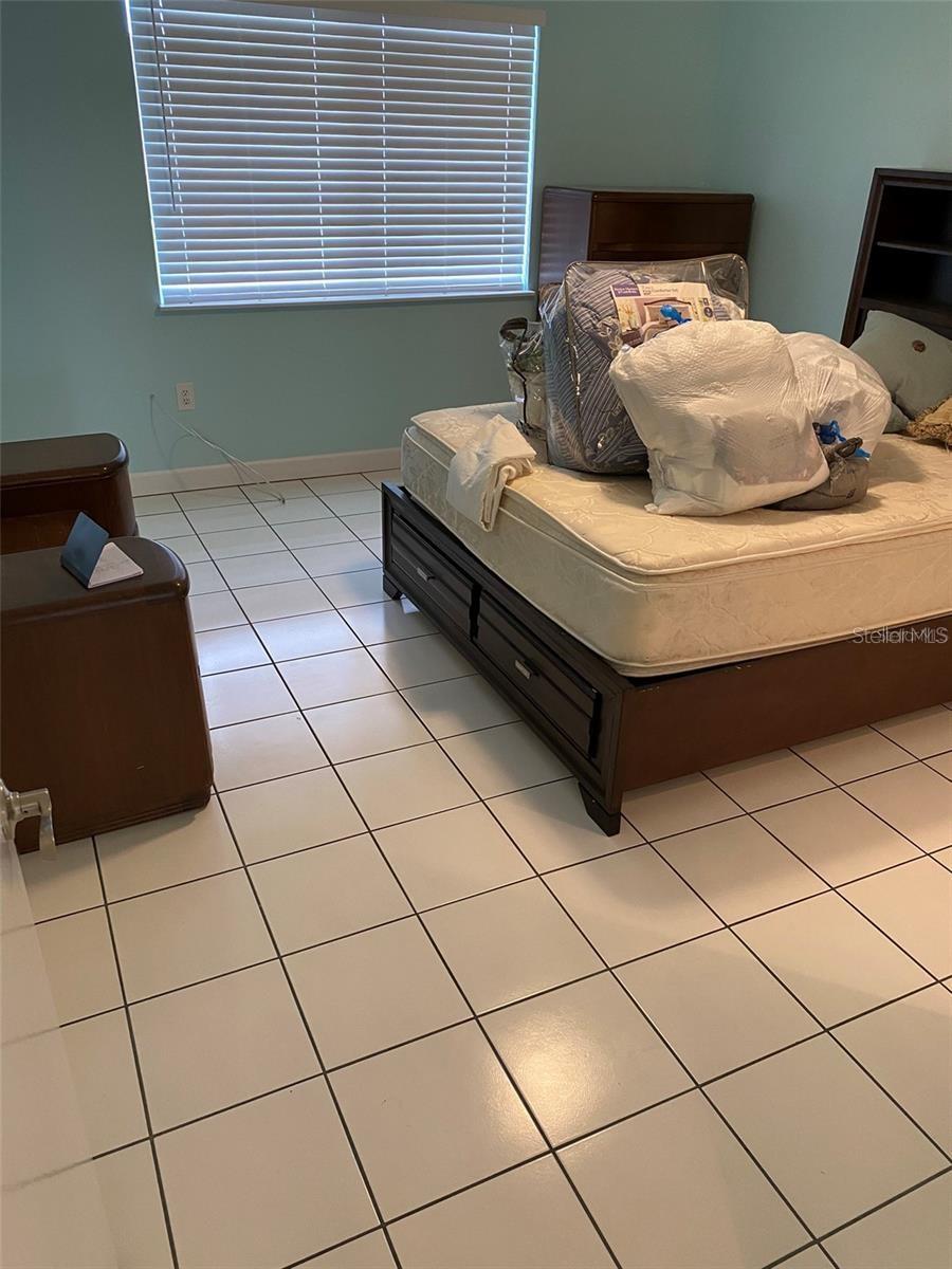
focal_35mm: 26
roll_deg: -2.4
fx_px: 953
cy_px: 634
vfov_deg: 67.3
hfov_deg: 53.1
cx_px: 476
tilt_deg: -26.4
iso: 160
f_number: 1.8
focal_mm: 4.25
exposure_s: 1/60
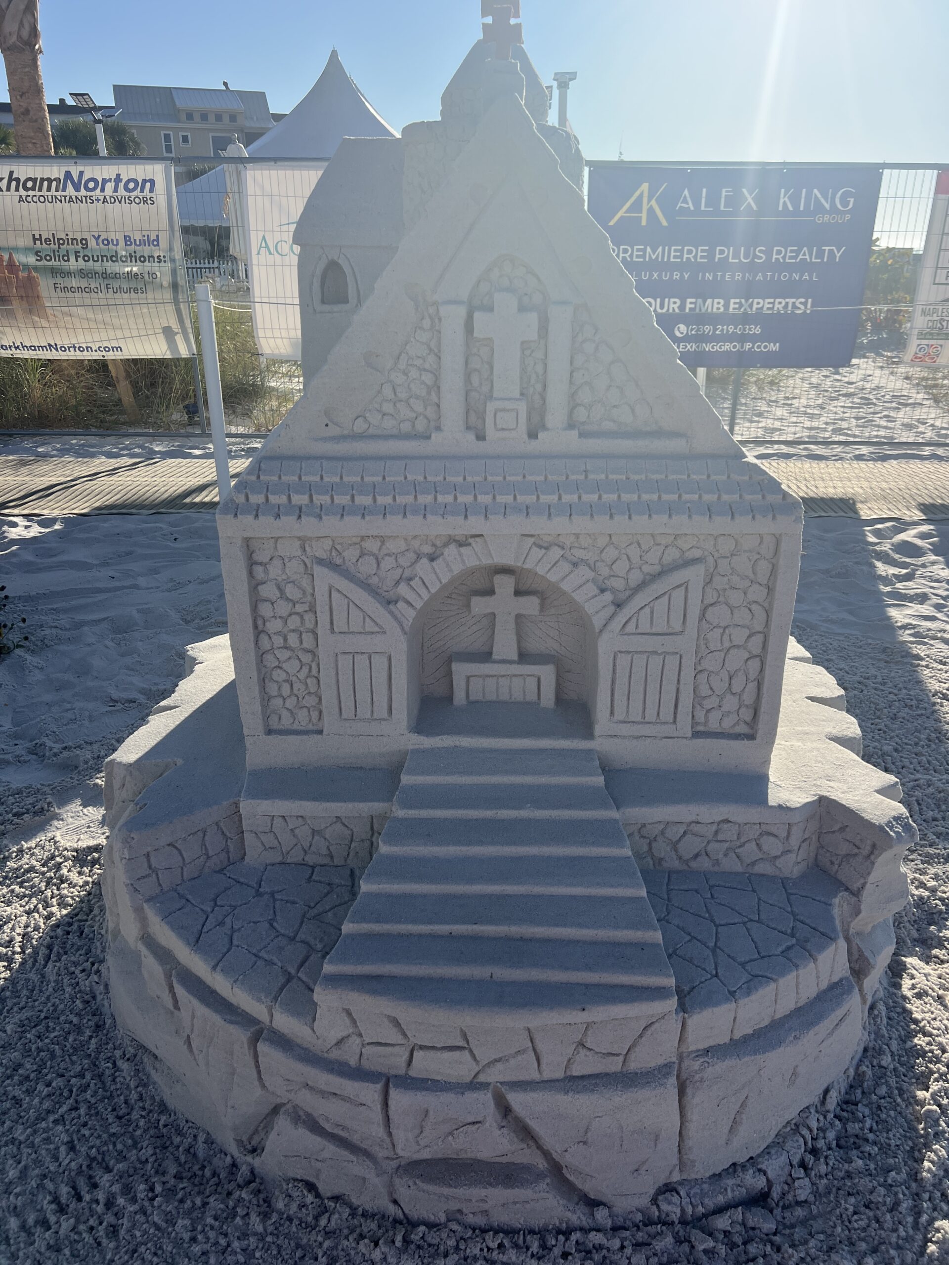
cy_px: 632
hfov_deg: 53.1
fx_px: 950
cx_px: 474
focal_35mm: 26
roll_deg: +1.2
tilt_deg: -19.7
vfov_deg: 67.3
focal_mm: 5.7
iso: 50
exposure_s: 1/4630
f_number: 1.5
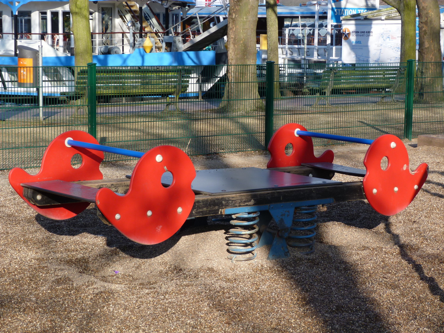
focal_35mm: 82
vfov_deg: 18.0
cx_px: 222
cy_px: 166
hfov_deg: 23.8
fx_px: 1052
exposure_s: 1/250
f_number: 4
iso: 80
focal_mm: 14.8
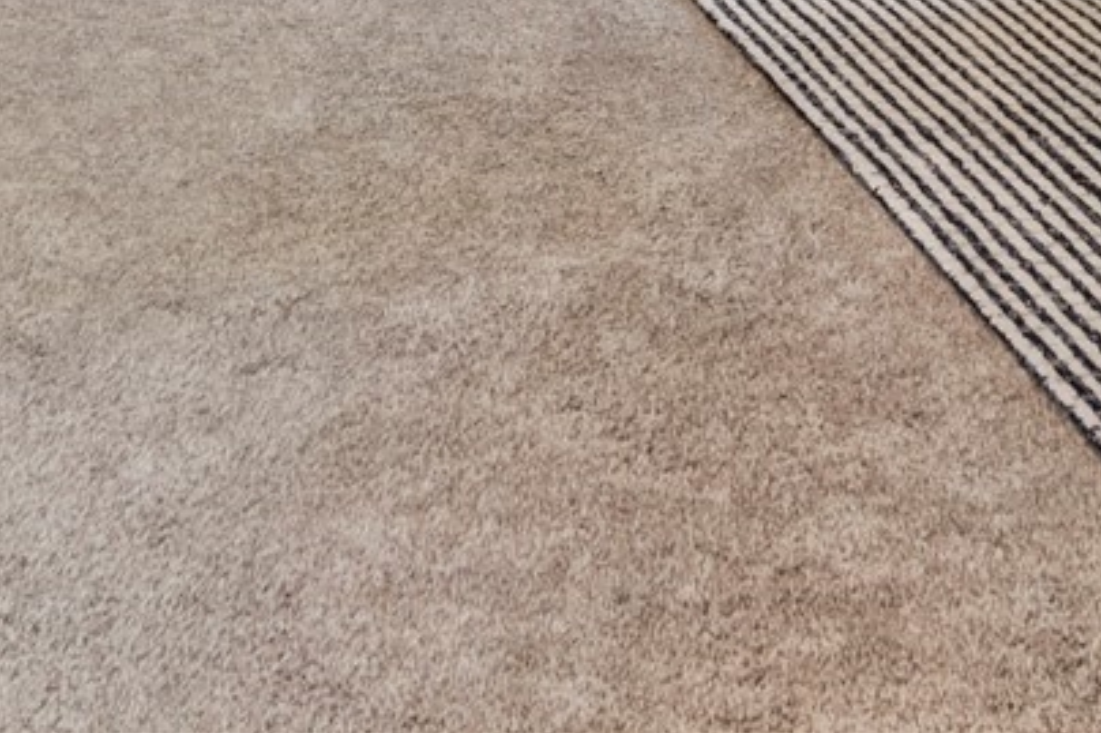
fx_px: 1926
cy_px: -805
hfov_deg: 31.8
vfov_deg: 15.9
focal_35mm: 63
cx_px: 643
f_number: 4
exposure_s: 1/30
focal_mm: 10
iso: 640
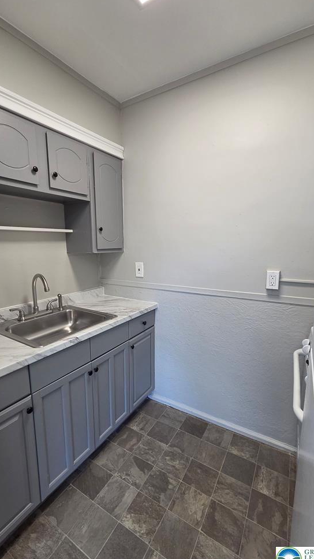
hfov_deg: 70.4
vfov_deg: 103.0
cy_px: 280
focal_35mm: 15
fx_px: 222
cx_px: 143
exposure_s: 1/120
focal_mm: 2.2
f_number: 2.2
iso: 320
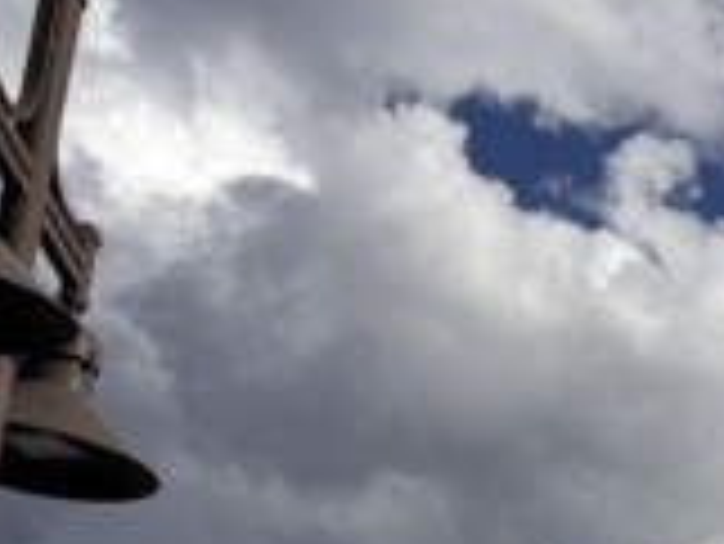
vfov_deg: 16.1
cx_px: 1255
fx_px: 1842
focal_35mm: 88
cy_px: 670
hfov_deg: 18.2
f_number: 1.78
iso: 80
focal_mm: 6.76
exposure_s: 1/10417
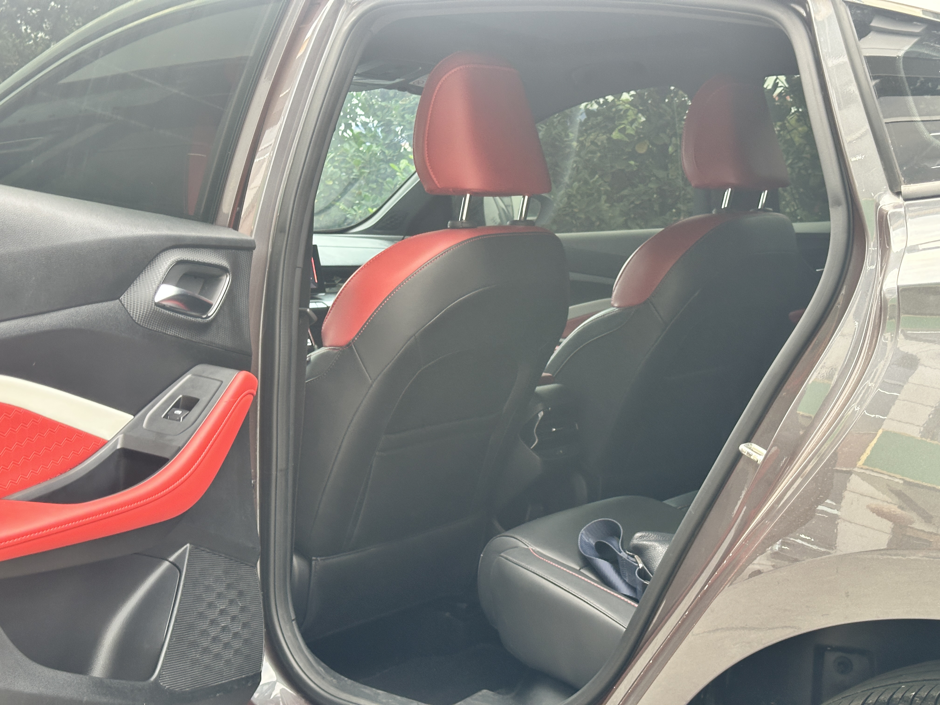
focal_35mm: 48
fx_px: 1303
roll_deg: -0.9
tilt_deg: -4.9
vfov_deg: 30.3
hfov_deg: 39.7
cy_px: 352
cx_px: 470
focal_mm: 6.86
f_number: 1.78
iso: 125
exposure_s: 1/60
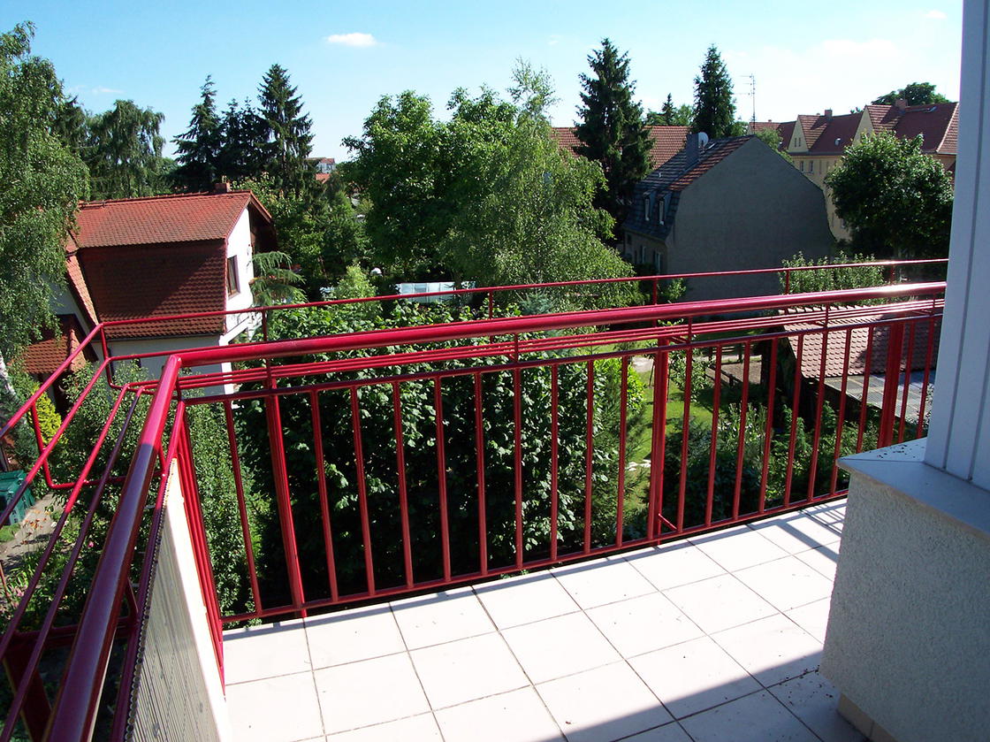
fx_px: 1086
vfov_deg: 37.7
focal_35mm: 38
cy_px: 371
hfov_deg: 49.0
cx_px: 495
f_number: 4.8
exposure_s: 1/350
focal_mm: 8
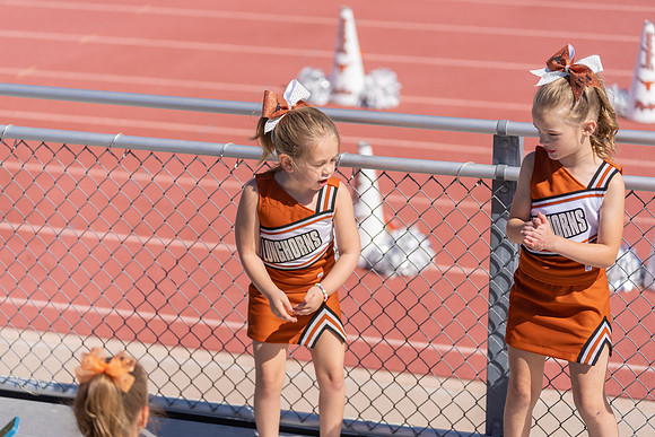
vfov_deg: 12.5
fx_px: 2002
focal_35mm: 110
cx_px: 328
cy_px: 218
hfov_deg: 18.6
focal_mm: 110
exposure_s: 1/2500
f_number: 2.8
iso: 100
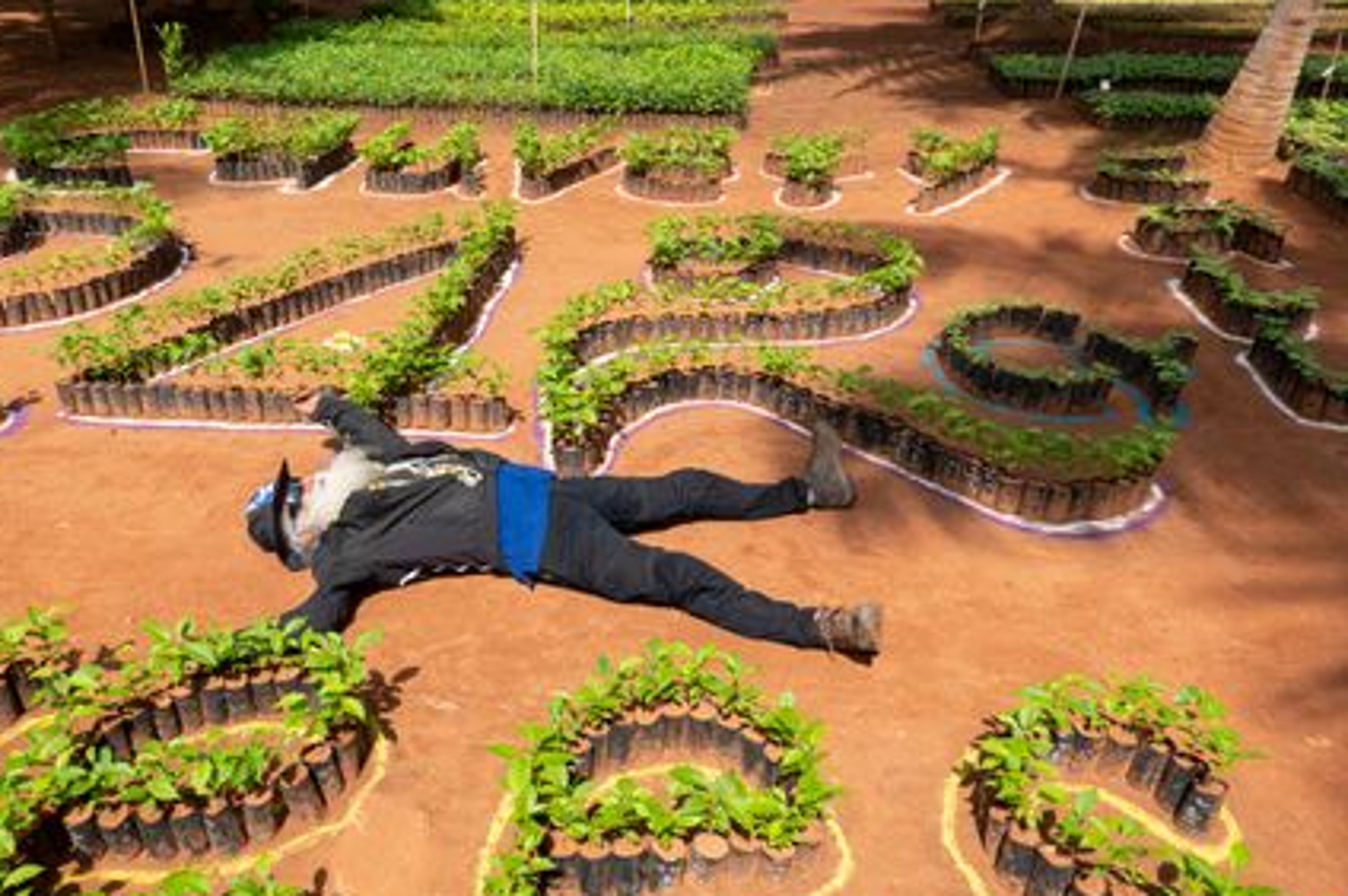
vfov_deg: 44.8
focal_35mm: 29
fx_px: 1085
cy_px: 513
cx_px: 537
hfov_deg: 63.1
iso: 125
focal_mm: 9
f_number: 5.6
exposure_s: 1/320
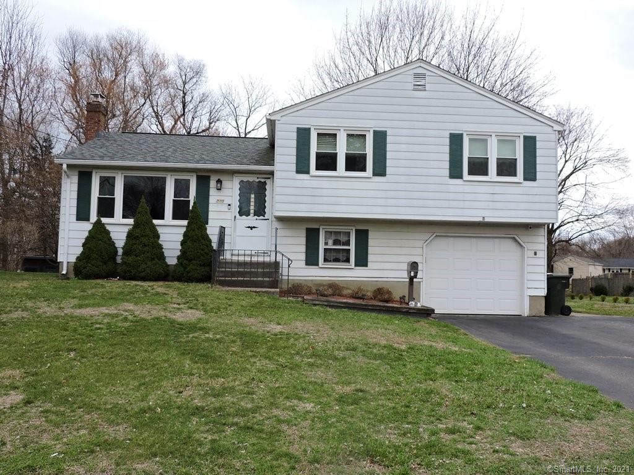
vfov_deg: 46.8
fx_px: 549
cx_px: 317
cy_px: 238
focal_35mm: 30
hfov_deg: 60.0
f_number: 3.1
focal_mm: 5.4
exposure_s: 1/500
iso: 100
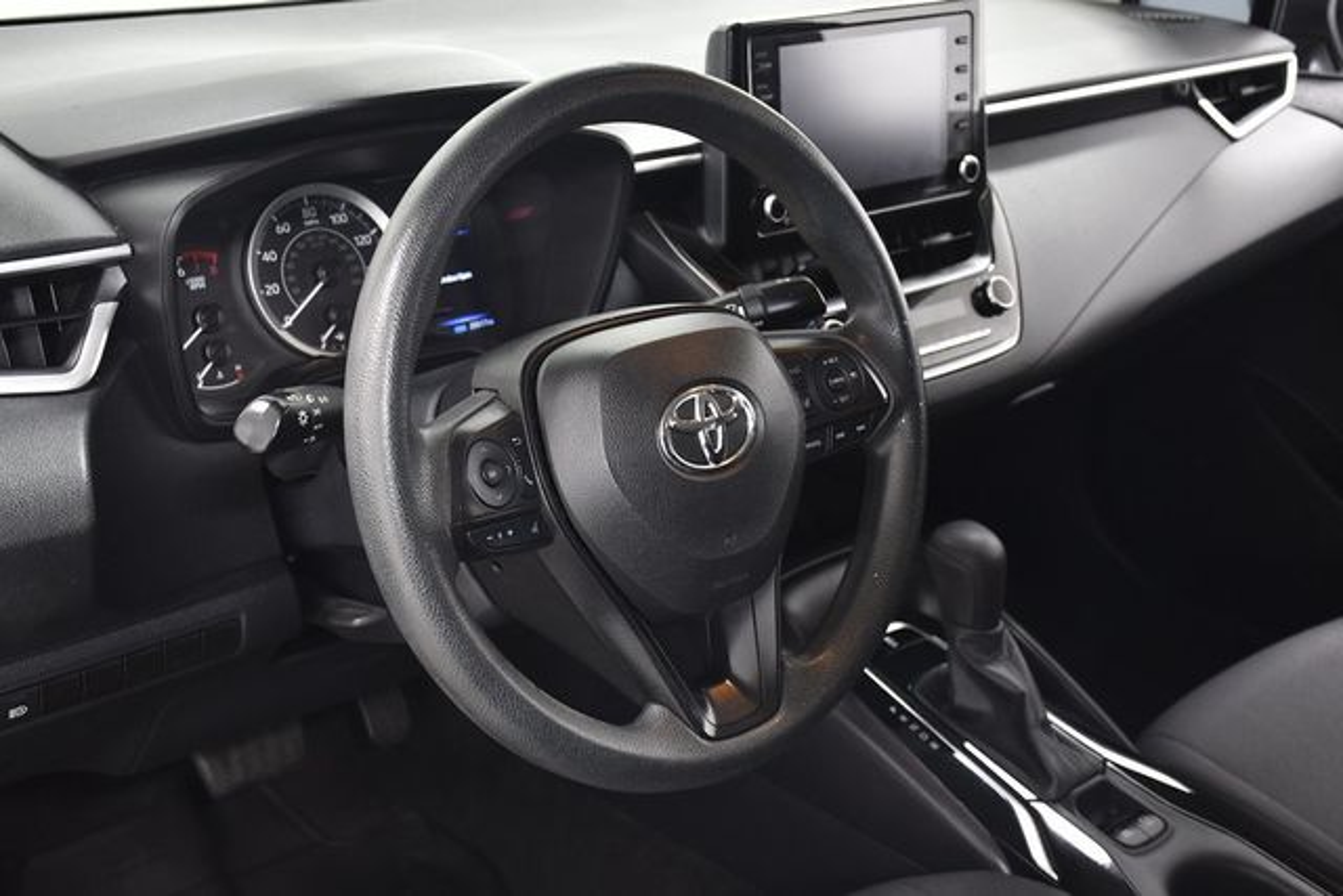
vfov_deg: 28.1
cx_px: 672
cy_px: 448
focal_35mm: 48
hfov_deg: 41.1
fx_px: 1791
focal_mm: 32
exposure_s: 1/50
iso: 1250
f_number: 5.6
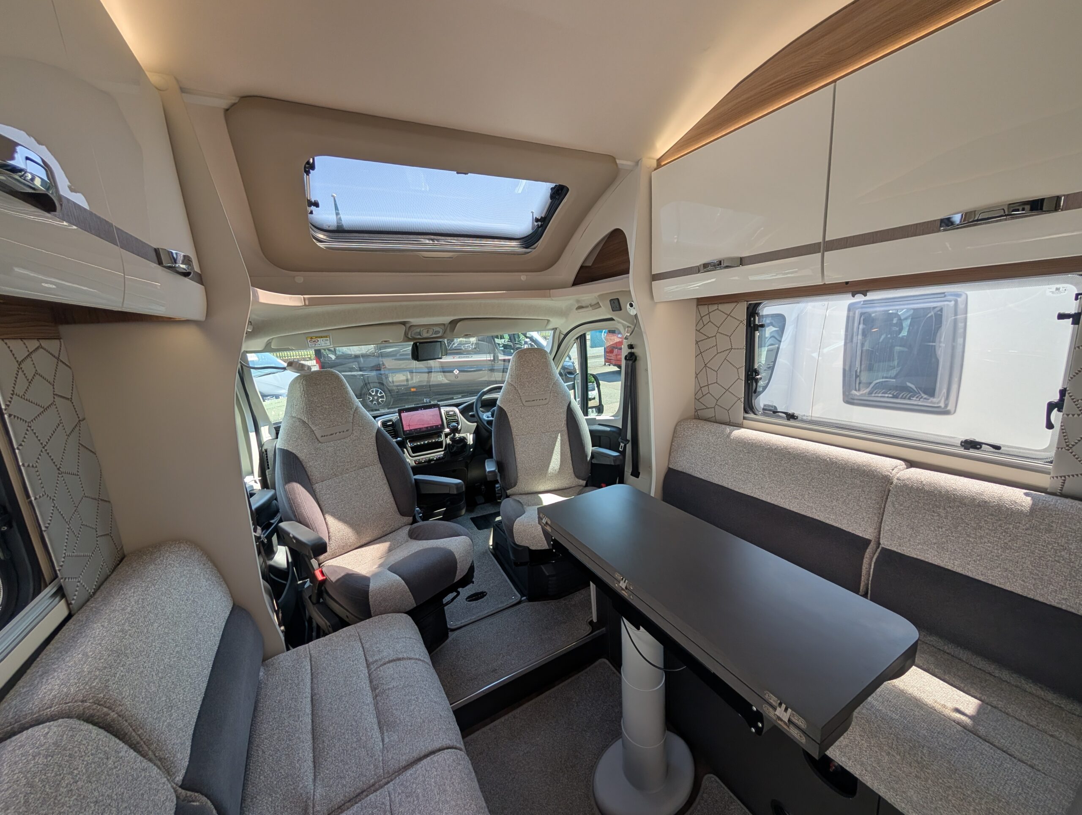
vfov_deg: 94.6
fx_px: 376
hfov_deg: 110.5
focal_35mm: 12
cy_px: 408
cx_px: 541
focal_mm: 2.02
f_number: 1.7
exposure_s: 1/579
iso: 51
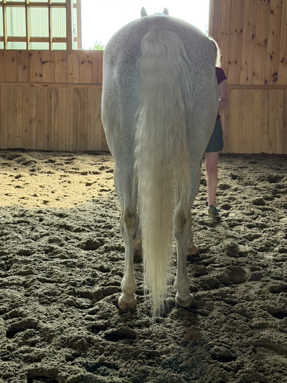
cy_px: 191
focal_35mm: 49
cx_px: 142
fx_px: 542
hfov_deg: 29.7
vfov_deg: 38.9
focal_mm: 6.76
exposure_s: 1/195
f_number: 1.78
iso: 200
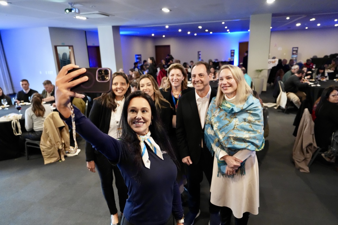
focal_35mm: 24
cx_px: 169
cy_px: 112
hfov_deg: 73.8
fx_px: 225
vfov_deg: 53.1
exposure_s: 1/200
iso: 8000
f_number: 3.5
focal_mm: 24
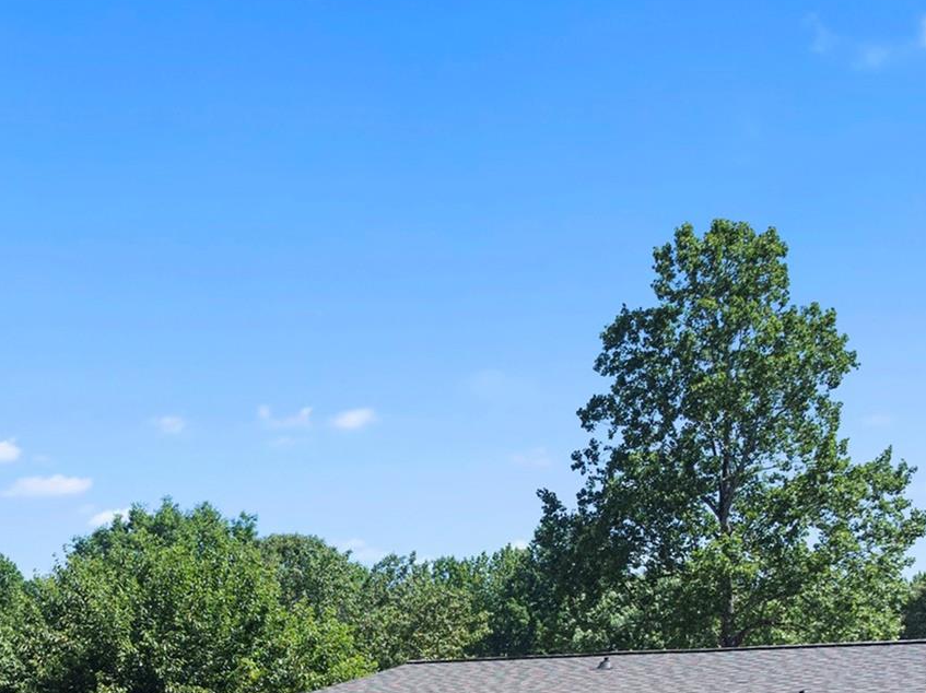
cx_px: 295
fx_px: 1550
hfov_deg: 32.9
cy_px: 717
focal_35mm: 58
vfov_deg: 23.9
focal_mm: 12.29
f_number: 2.8
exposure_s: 1/800
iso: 110
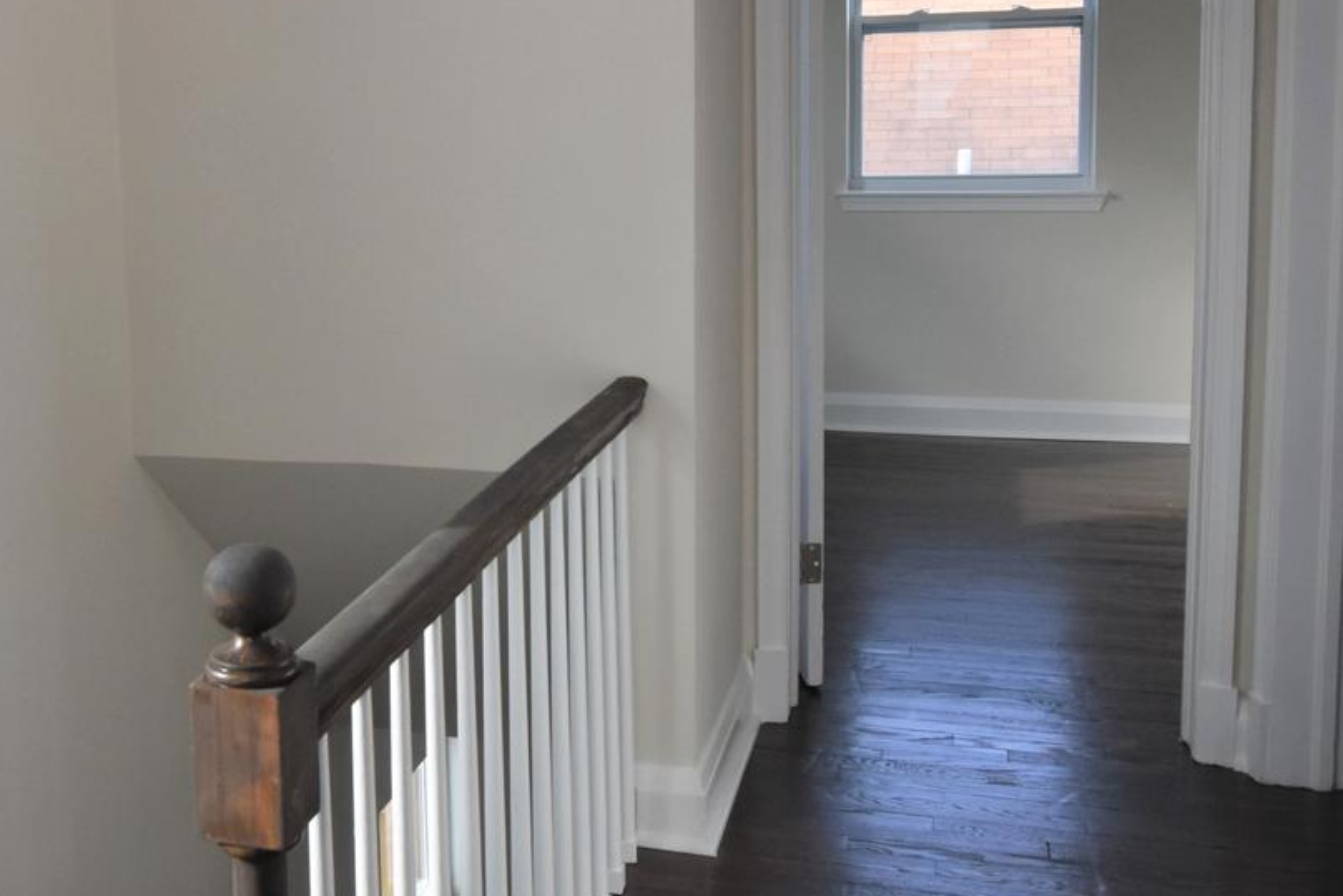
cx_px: 414
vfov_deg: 34.7
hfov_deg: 49.5
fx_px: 1418
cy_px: 285
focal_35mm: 38
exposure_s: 1/100
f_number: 7.1
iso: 400
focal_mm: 10
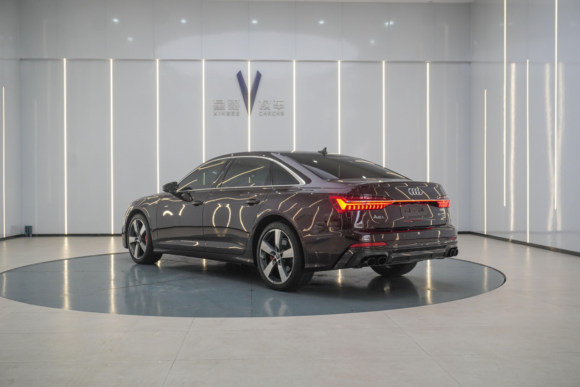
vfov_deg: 34.2
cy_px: 194
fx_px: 628
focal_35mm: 39
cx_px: 290
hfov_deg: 49.6
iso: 1250
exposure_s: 1/100
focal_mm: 26
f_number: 6.3
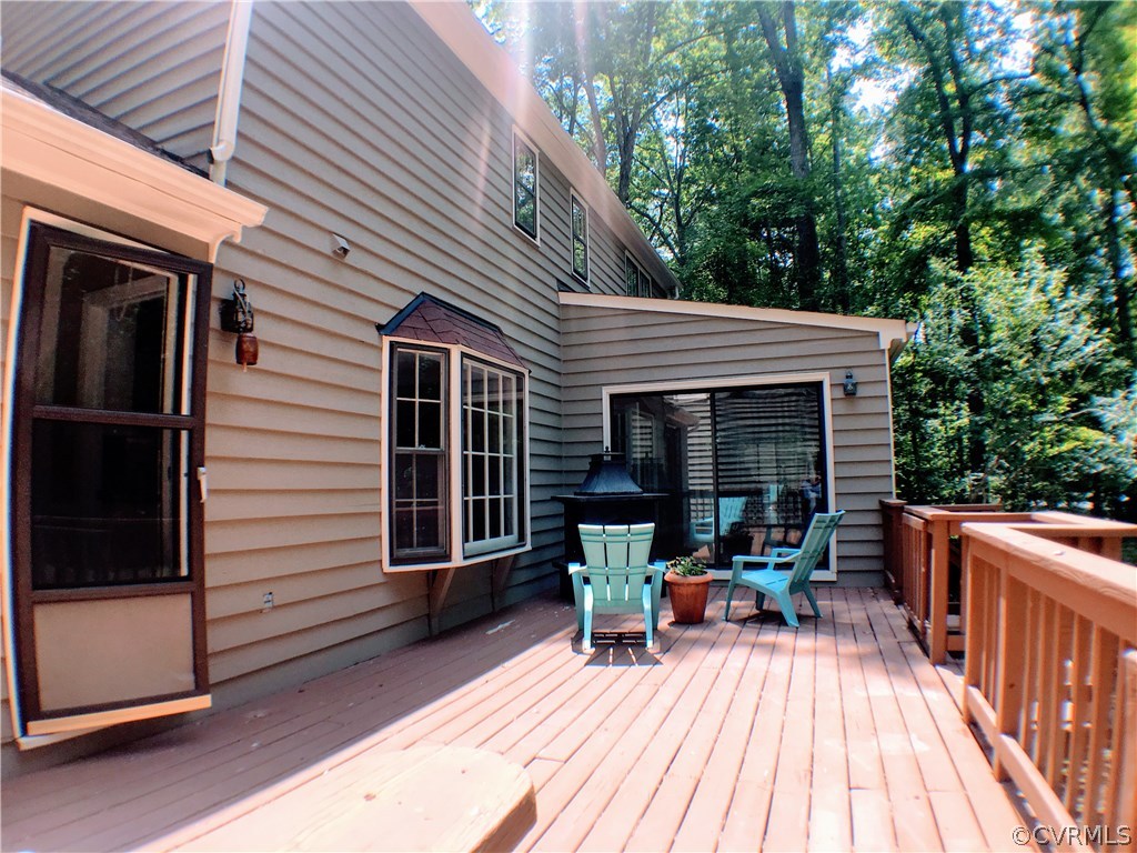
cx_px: 568
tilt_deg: +5.7
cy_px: 426
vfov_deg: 48.2
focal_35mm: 29
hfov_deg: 61.7
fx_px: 953
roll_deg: +0.8
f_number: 2.2
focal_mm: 4.15
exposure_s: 1/434
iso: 25
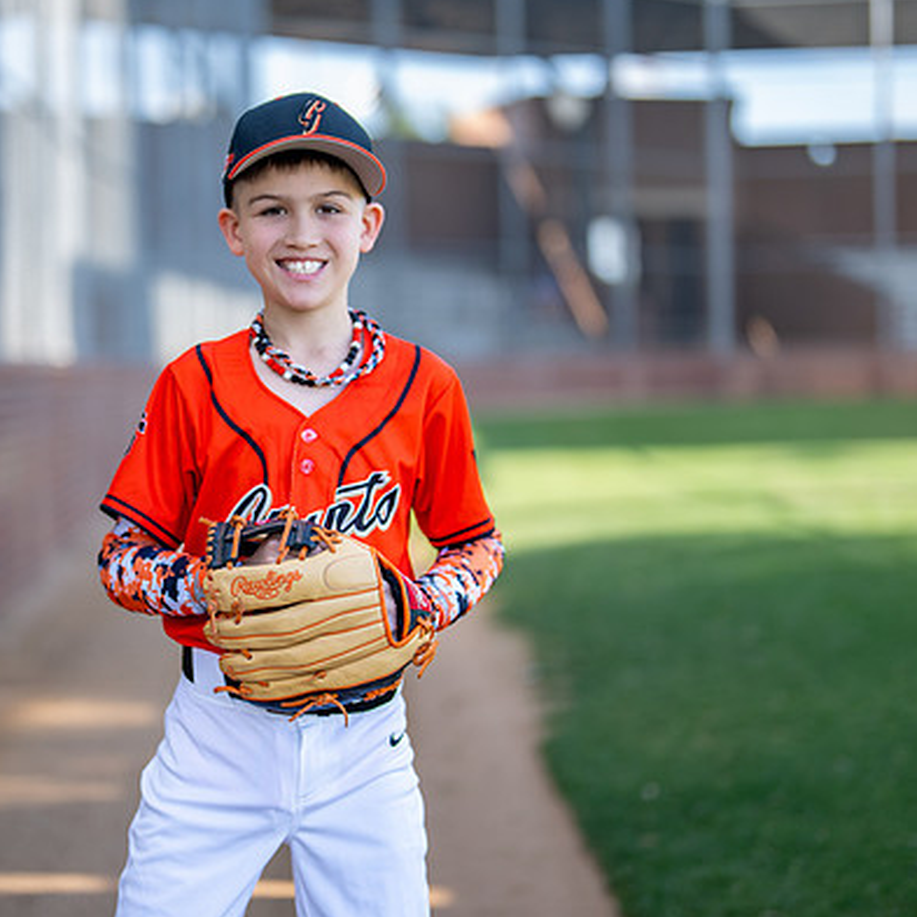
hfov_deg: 23.9
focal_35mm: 72
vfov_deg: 24.0
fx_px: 2158
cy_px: 450
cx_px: 331
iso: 125
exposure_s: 1/1600
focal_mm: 50
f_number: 1.2
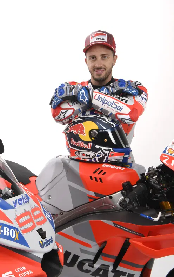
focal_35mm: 74
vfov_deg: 27.8
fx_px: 561
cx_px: 9
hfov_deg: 17.3
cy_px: 138
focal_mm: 48
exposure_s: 1/160
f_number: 22
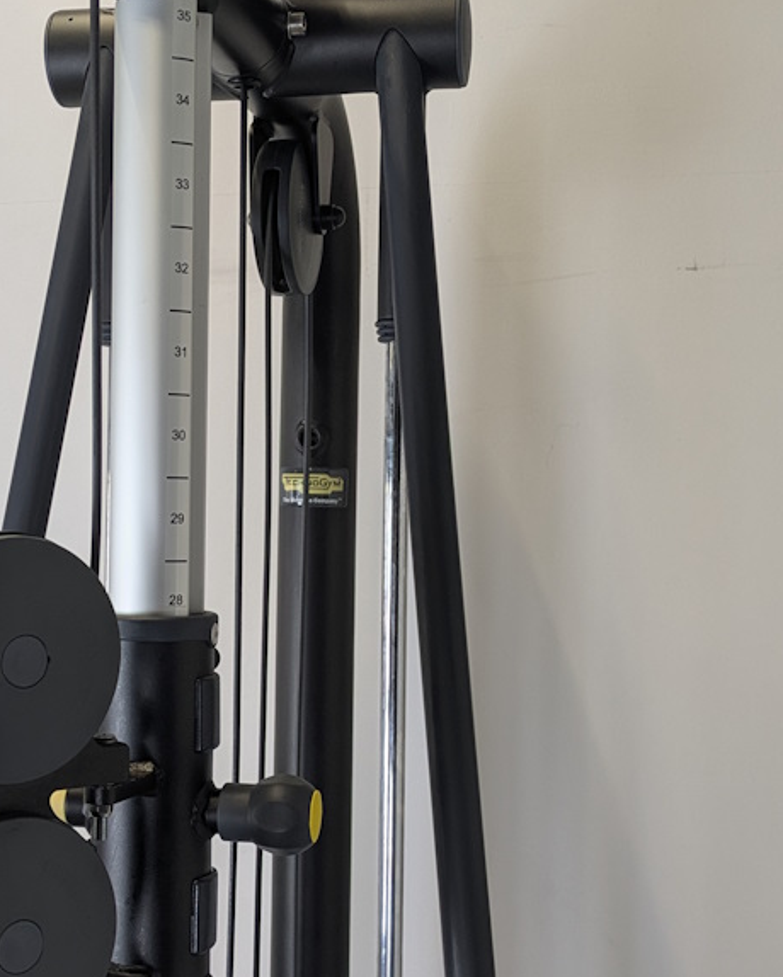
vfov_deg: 36.6
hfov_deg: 29.5
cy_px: 483
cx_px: 258
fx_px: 1476
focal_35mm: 51
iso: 134
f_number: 1.89
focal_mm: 5.43
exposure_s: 1/50
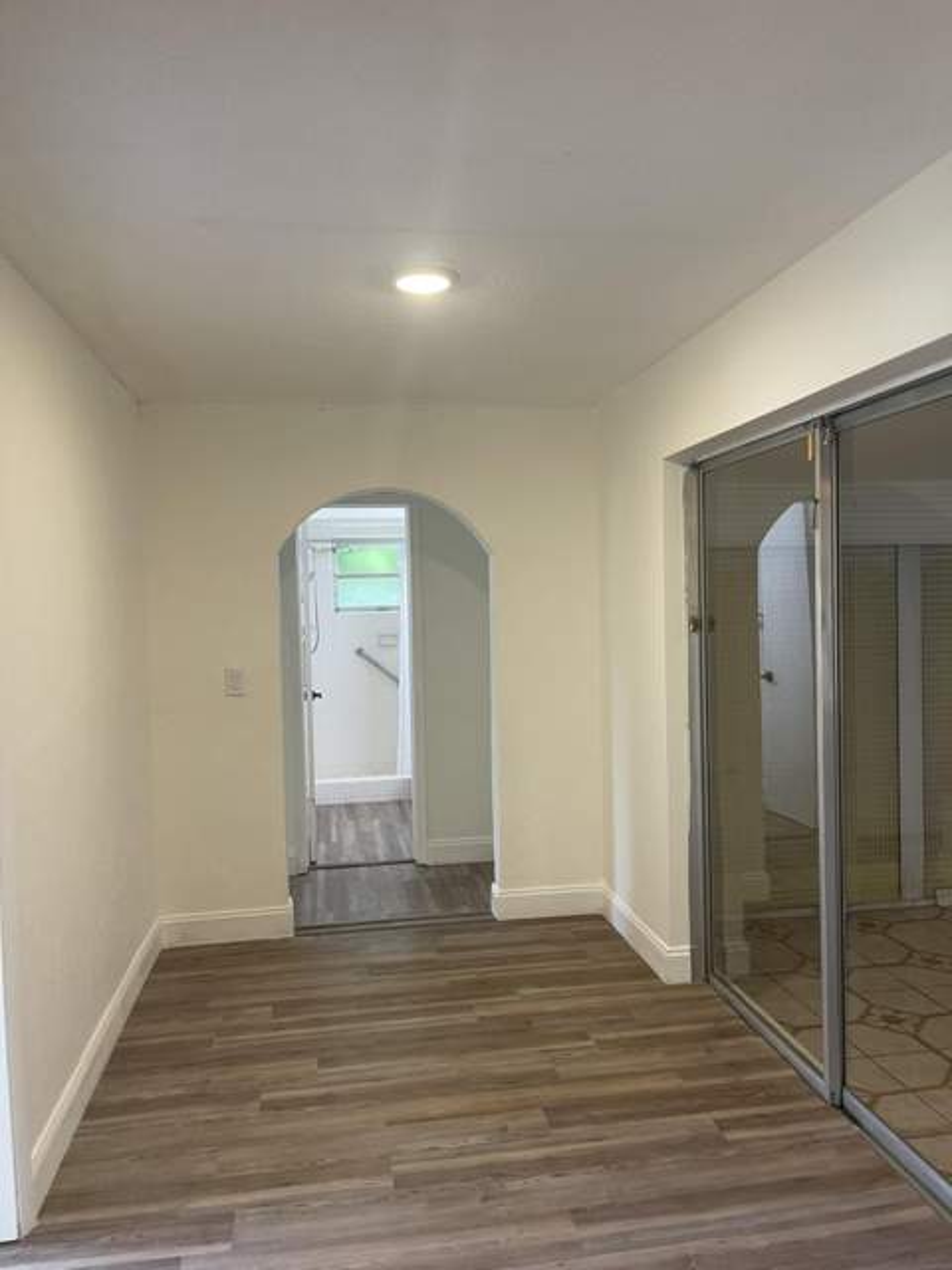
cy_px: 635
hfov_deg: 54.9
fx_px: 917
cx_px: 476
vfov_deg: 69.4
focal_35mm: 25
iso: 100
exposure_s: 1/60
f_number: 1.6
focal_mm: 5.1
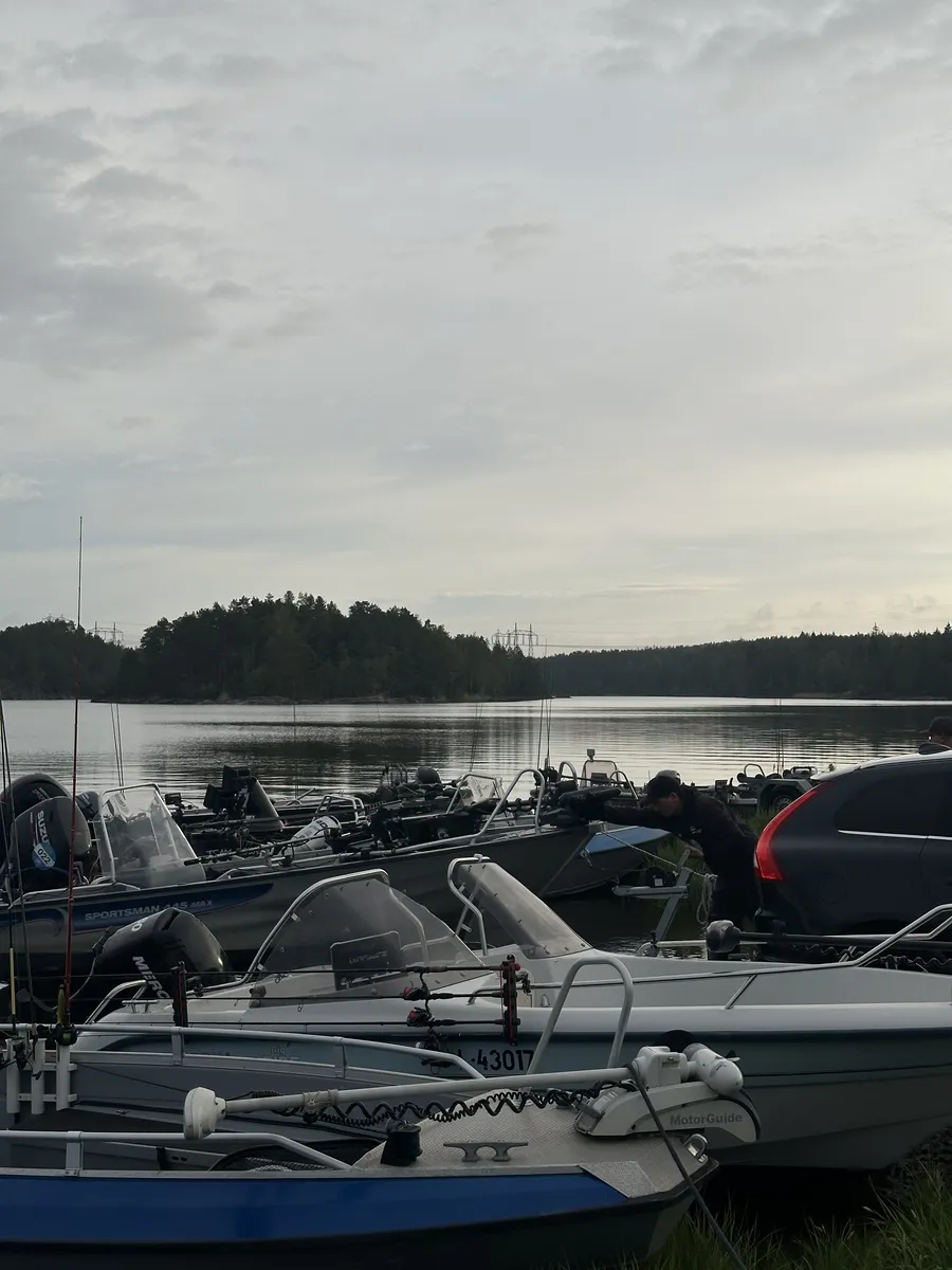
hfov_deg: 30.3
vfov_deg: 39.7
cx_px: 476
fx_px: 1760
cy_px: 635
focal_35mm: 48
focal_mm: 6.86
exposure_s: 1/5263
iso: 64
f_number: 1.78
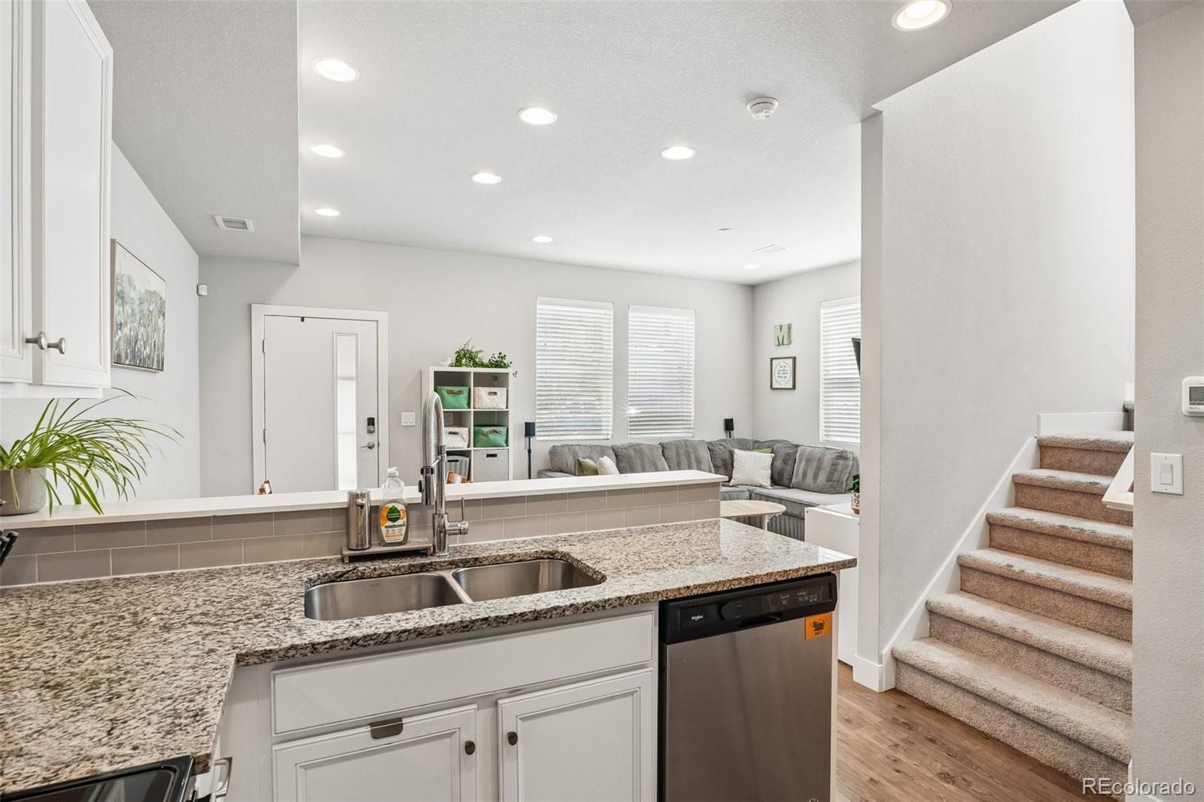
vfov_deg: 72.0
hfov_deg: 95.0
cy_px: 401
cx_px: 602
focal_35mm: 16
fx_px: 552
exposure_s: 1/30
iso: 250
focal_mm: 11
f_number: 8
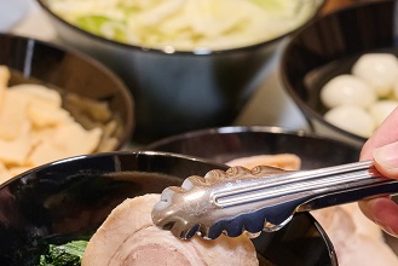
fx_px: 3054
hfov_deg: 7.5
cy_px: 164
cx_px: 144
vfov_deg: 5.0
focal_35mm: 276
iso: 640
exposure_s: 1/80
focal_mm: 110
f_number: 6.3
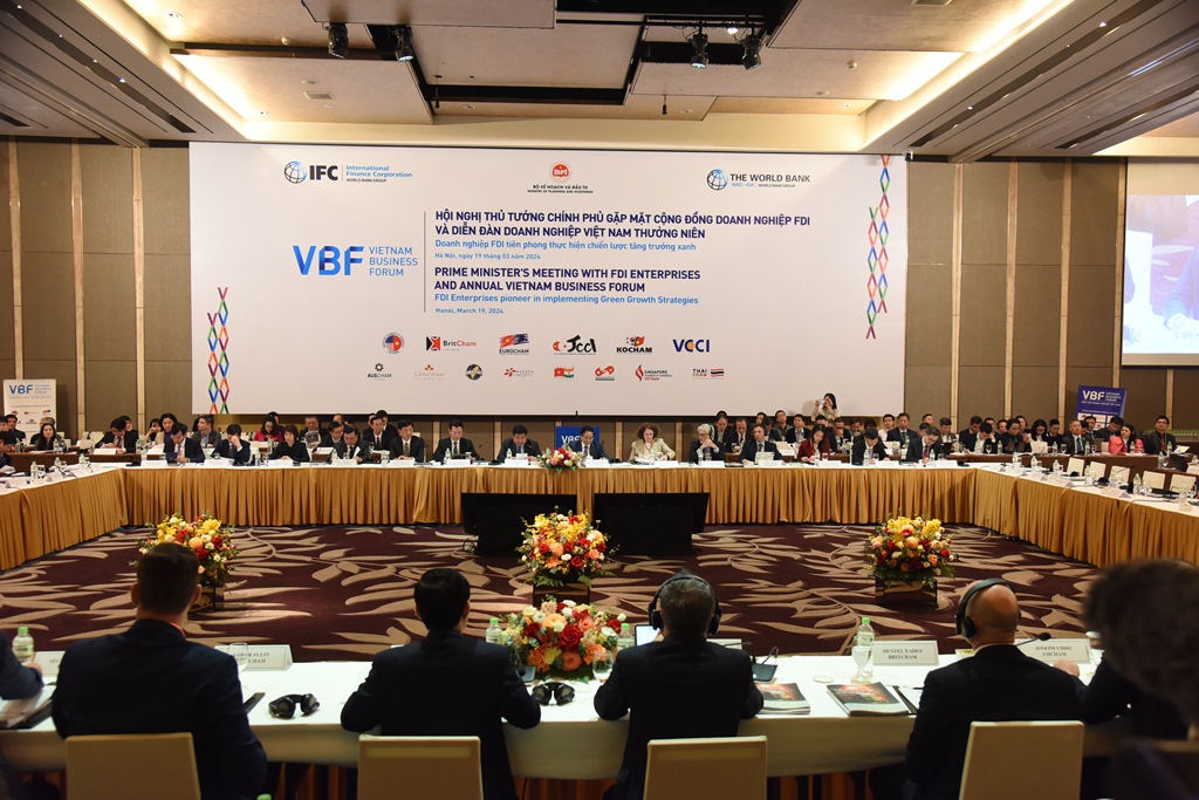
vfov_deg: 42.3
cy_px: 400
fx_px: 1033
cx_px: 600
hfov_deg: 60.3
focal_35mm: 31
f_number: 5
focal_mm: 31
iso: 2500
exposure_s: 1/125
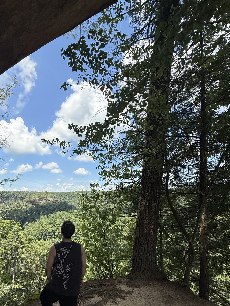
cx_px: 62
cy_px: 205
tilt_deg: +0.0
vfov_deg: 76.4
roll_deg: -1.2
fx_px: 186
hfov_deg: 60.5
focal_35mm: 21
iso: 50
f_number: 2.2
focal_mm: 2.22
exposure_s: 1/1901
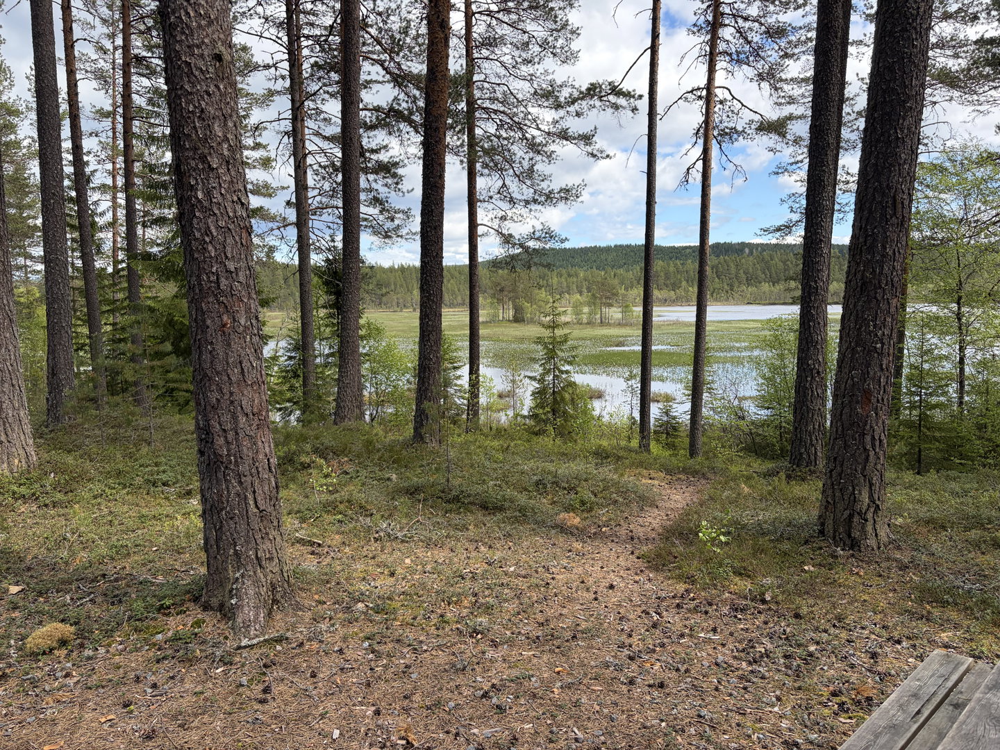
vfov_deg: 53.1
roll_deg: +2.3
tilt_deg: -6.2
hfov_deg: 67.3
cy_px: 375
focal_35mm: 26
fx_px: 751
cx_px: 500
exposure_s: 1/2012
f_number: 1.6
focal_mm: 5.96
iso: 64
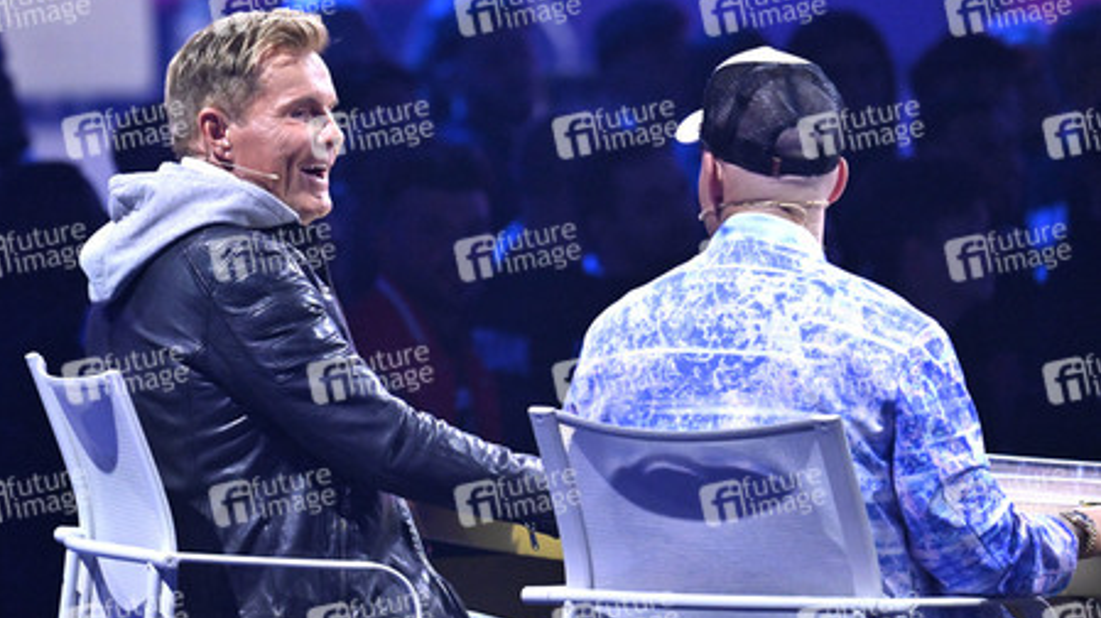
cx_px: 550
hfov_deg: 5.1
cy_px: 314
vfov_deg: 2.9
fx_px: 12284
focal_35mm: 421
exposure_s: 1/640
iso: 5000
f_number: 5.6
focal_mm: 400
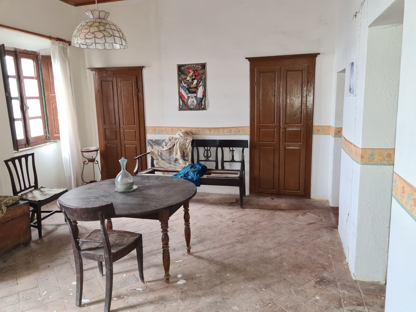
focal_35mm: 26
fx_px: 312
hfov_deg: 67.3
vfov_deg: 53.1
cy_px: 156
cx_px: 208
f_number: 1.8
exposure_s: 1/50
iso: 640
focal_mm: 5.4
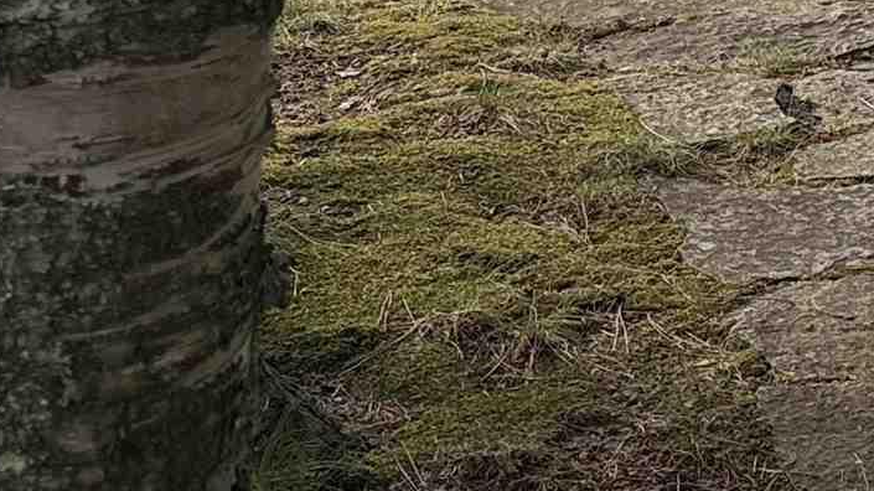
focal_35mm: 114
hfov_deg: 16.2
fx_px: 2641
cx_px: 1510
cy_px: -679
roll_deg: -2.3
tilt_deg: -3.1
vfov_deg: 9.5
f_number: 1.78
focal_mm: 6.76
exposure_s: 1/1689
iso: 100
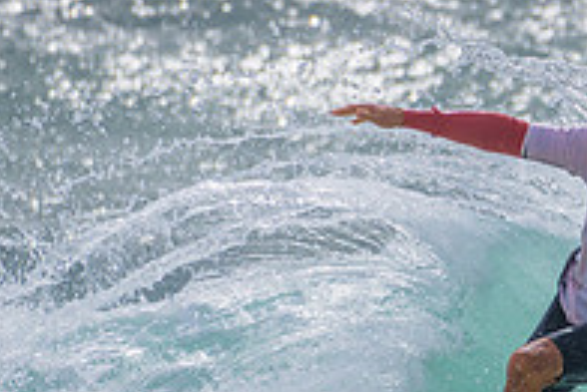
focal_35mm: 1810
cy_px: 482
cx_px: 771
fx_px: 29534
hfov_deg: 1.1
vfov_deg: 0.8
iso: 64
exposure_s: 1/2000
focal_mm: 500
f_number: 6.3
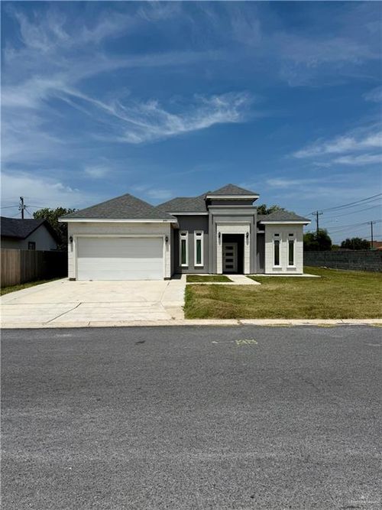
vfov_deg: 71.6
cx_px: 191
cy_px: 255
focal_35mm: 24
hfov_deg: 56.8
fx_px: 353
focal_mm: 6.76
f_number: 1.78
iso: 80
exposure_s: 1/11905
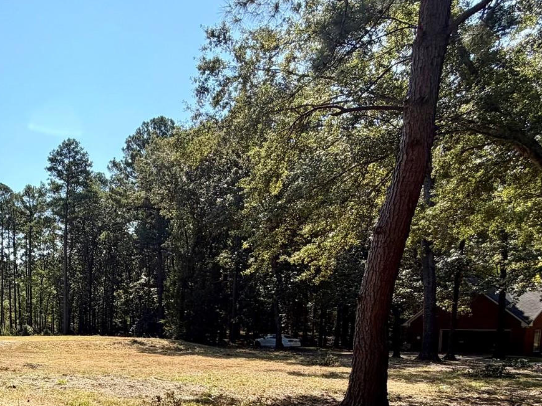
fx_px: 517
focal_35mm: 33
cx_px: 24
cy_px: 372
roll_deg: +0.8
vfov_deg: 39.5
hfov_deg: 47.7
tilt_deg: -5.2
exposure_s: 1/770
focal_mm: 2.22
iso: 32
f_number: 2.2
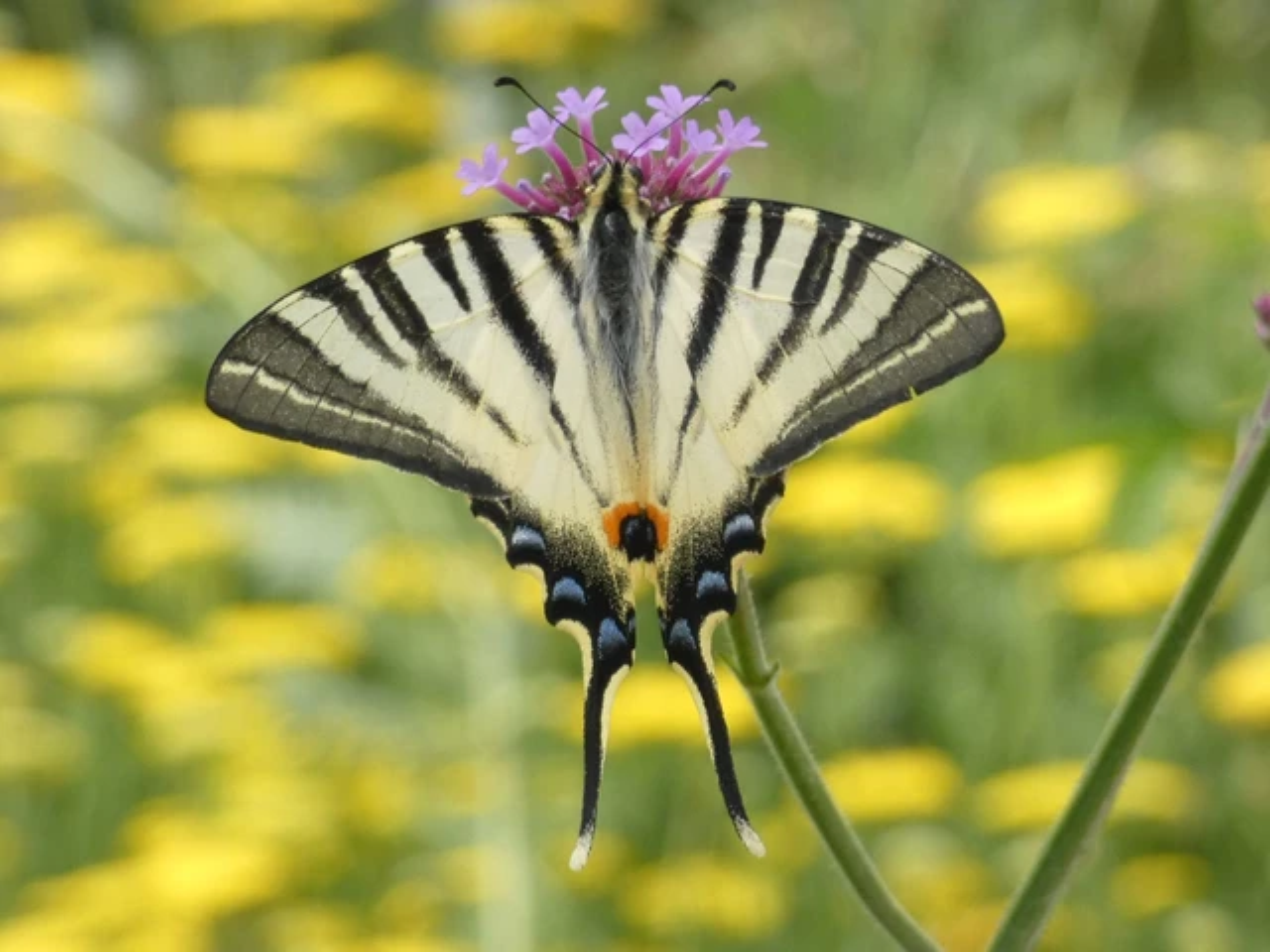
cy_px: 476
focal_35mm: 189
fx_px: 6934
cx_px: 635
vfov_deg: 7.9
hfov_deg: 10.5
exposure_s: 1/80
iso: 200
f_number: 5.6
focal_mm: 33.9
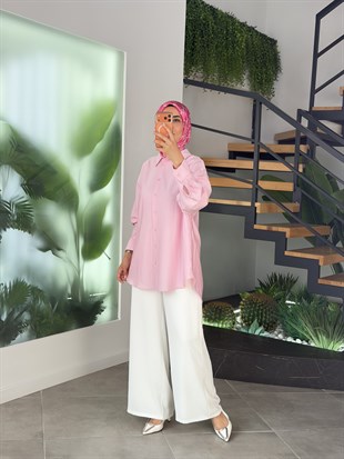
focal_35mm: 48
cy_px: 230
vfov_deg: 39.6
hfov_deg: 30.3
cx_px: 172
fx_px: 636
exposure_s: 1/331
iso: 64
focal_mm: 6.76
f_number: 1.78
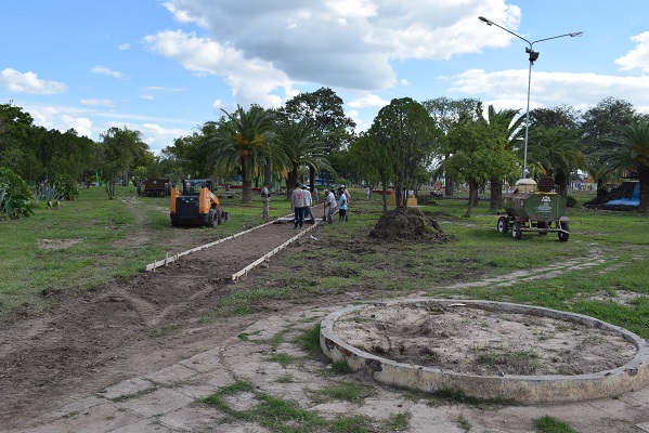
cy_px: 216
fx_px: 595
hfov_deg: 57.2
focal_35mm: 33
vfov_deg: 40.0
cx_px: 324
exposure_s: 1/320
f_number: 9
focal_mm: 22
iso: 200
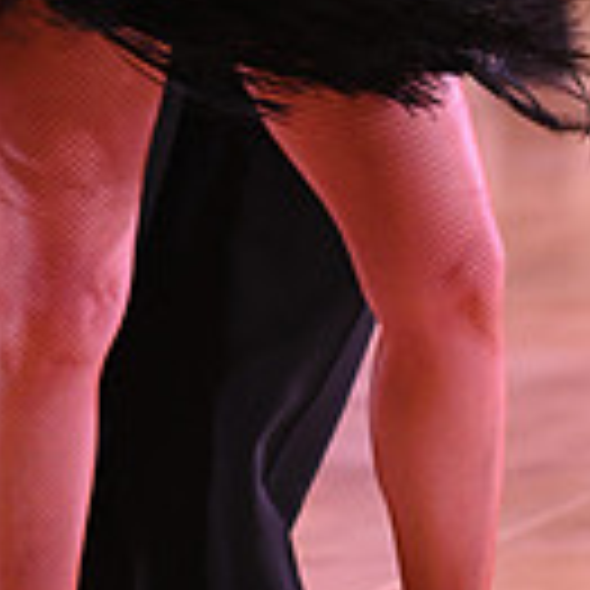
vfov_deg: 3.2
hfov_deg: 3.2
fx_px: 10529
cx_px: 430
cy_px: -207
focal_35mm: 546
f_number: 4.5
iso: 1600
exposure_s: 1/200
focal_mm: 145
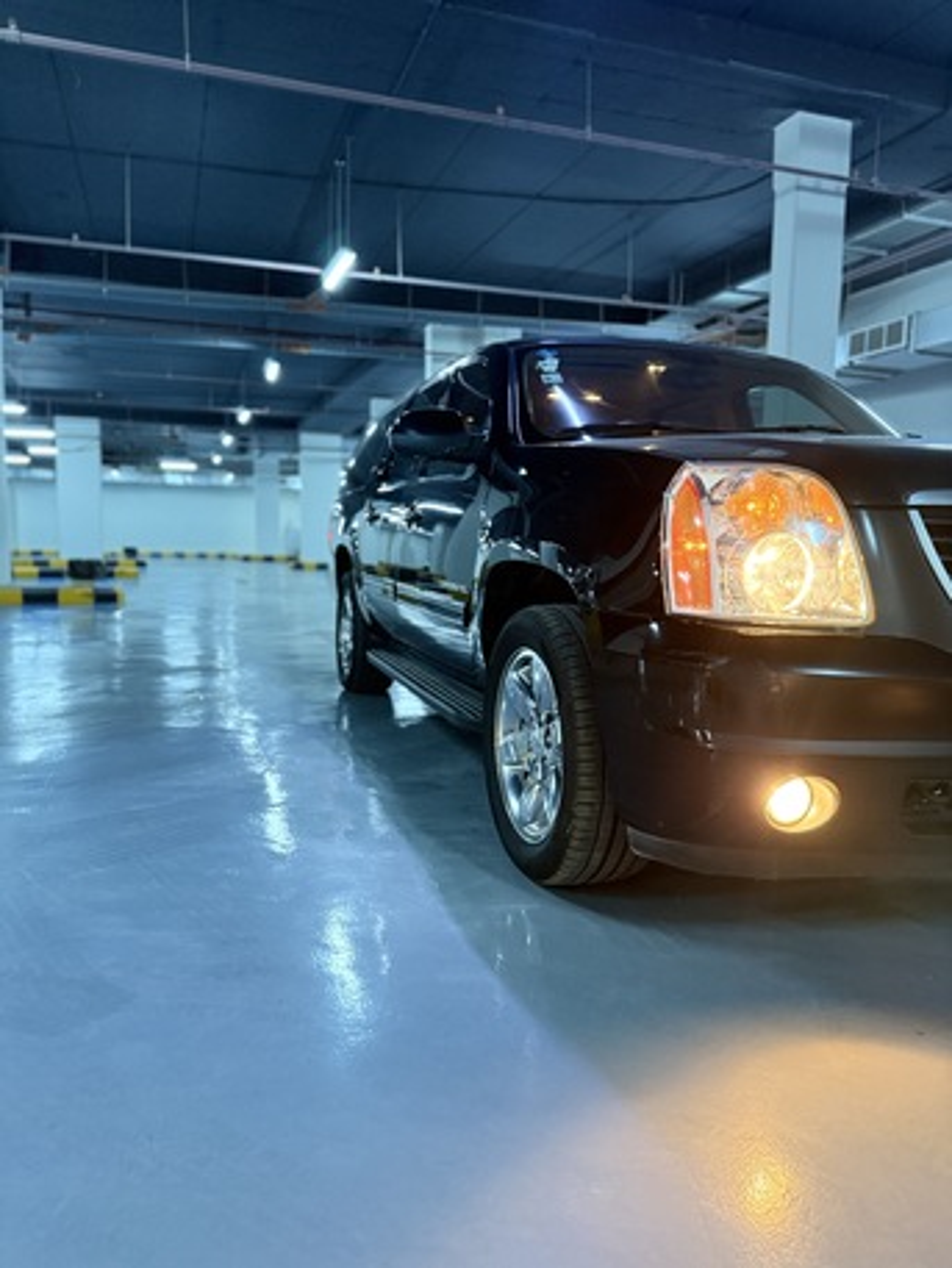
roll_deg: -1.3
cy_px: 634
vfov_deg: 71.6
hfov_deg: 56.8
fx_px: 880
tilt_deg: -5.0
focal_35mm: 24
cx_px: 476
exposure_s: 1/60
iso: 640
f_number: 1.78
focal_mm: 6.76
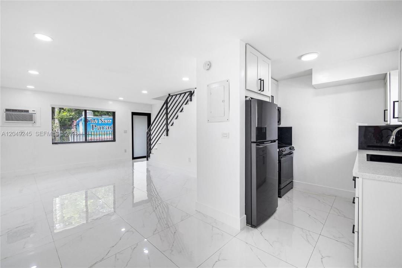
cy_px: 134
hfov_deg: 104.3
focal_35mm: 14
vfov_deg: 81.2
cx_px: 201
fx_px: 156
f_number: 5.6
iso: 100
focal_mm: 7
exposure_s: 1/15
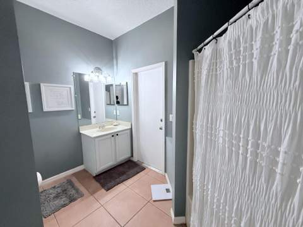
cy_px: 114
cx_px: 152
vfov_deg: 85.6
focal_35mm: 14
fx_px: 122
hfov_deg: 102.1
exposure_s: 1/120
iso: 500
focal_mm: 2.22
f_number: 2.2
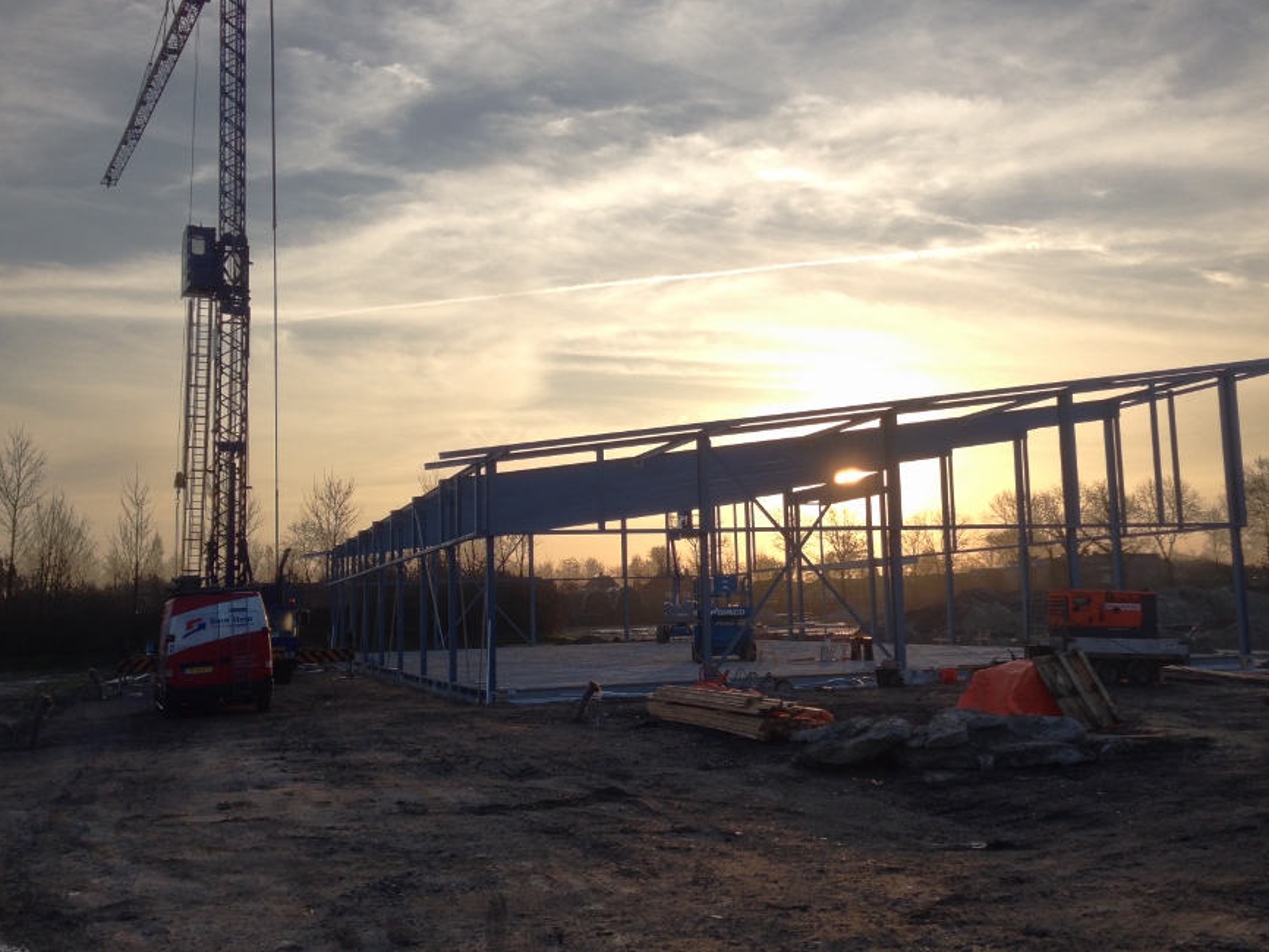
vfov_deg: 36.8
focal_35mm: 39
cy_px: 426
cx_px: 698
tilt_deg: +6.8
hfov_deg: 47.8
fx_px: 1430
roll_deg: +0.3
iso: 50
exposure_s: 1/452
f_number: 2.4
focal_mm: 4.12
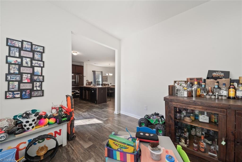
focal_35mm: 14
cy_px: 81
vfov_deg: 81.2
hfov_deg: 104.2
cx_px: 121
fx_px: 94
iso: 320
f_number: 7.1
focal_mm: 14
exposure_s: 1/15
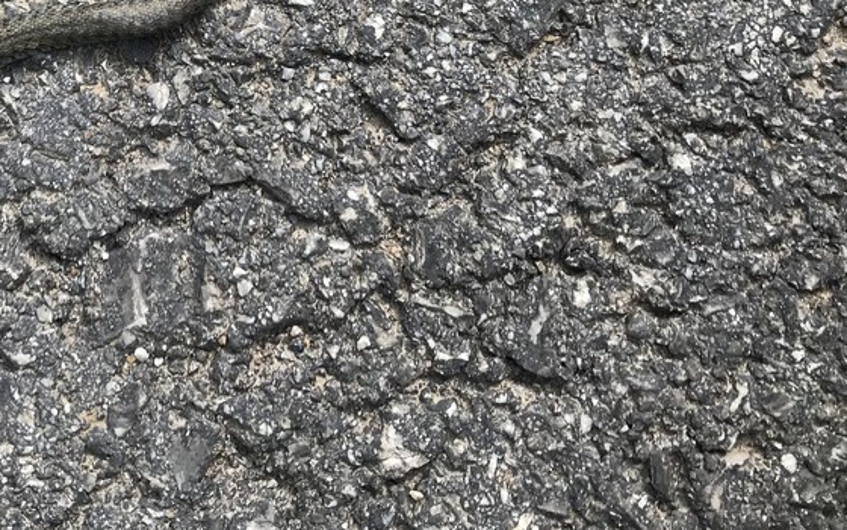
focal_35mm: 53
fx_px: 1223
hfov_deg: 36.7
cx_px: 156
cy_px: 3
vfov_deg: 23.4
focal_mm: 3.99
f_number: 1.8
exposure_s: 1/425
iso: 20
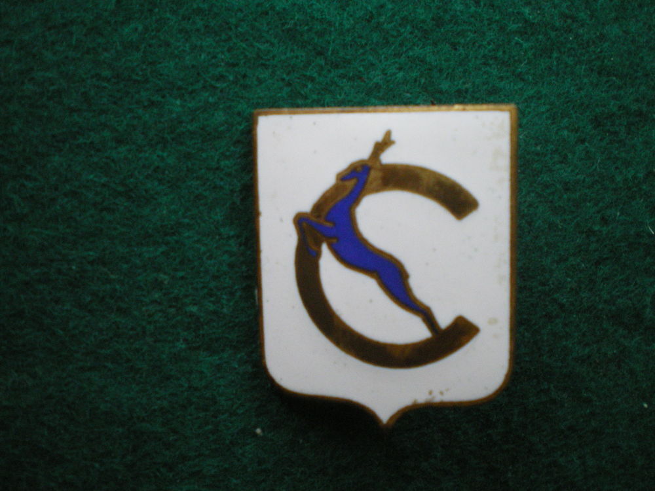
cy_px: 246
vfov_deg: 37.7
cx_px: 328
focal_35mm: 38
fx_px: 719
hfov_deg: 49.0
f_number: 3.1
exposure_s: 1/30
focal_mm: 6.3
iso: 400
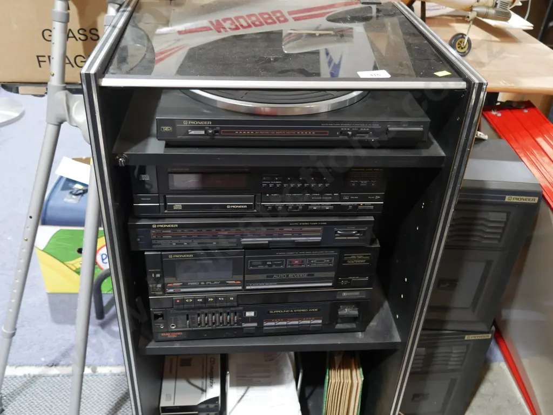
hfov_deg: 51.3
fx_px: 575
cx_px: 276
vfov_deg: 39.7
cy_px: 208
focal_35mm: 36
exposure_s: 1/60
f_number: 4
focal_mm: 18
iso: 1600
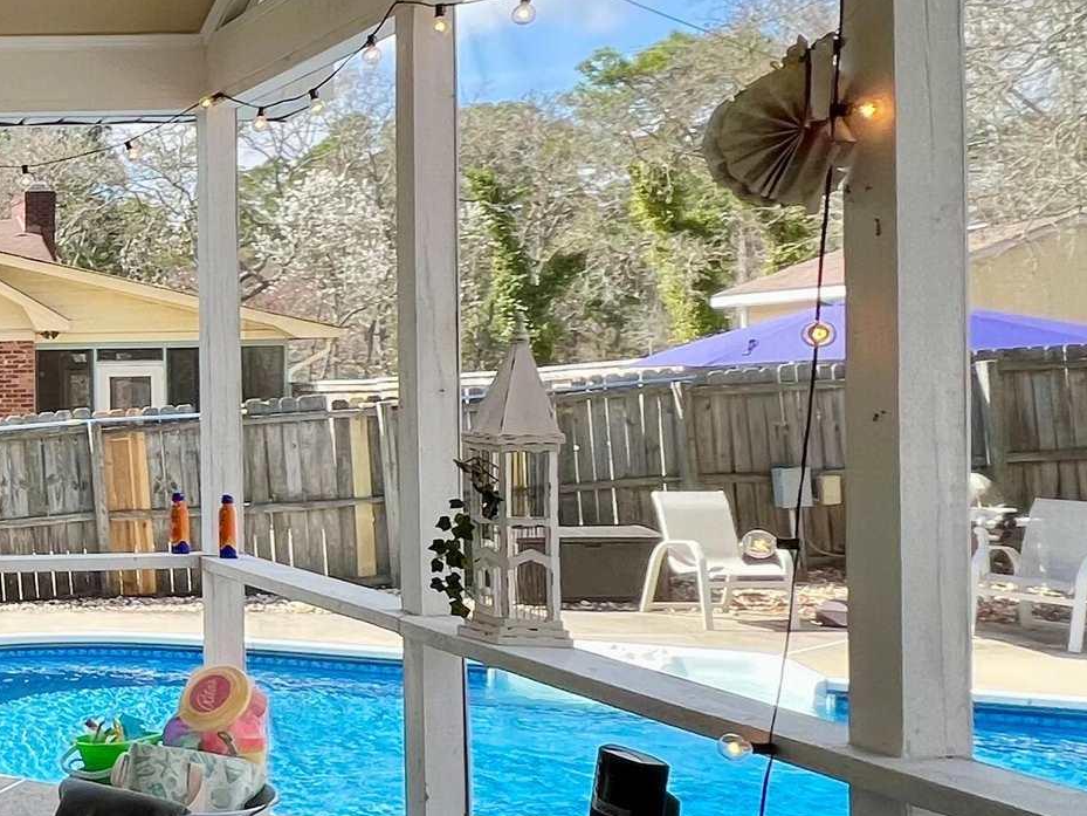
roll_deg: +1.1
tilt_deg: -2.5
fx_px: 1350
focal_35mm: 43
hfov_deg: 32.4
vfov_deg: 33.6
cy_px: 407
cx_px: -344
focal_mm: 1.57
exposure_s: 1/291
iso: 32
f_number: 1.8
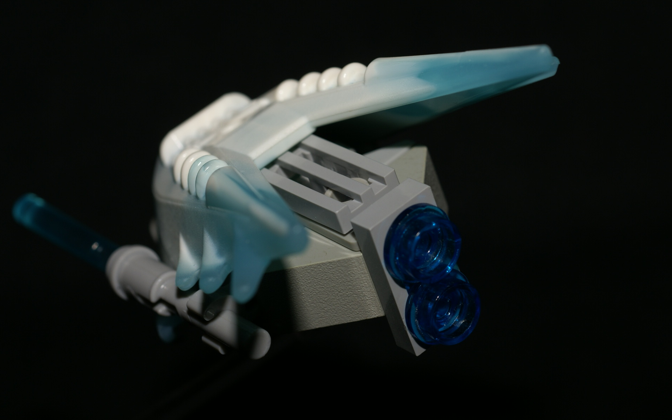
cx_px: 337
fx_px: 1410
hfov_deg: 26.8
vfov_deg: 16.9
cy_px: 199
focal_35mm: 77
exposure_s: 1/80
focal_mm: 50
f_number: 8
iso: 100
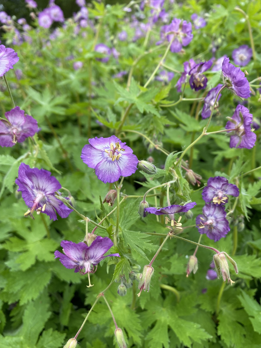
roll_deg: +5.5
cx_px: 130
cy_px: 174
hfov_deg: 53.1
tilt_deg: -27.2
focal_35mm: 26
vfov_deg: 67.3
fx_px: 261
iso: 32
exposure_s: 1/651
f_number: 1.8
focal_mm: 4.25
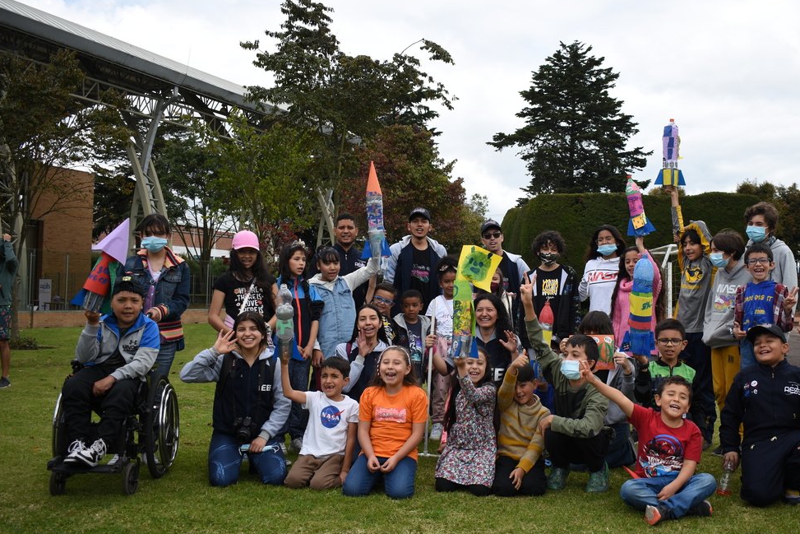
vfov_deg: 35.9
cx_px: 470
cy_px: 242
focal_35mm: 37
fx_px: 822
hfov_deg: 51.6
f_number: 4
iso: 100
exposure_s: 1/640
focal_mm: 20
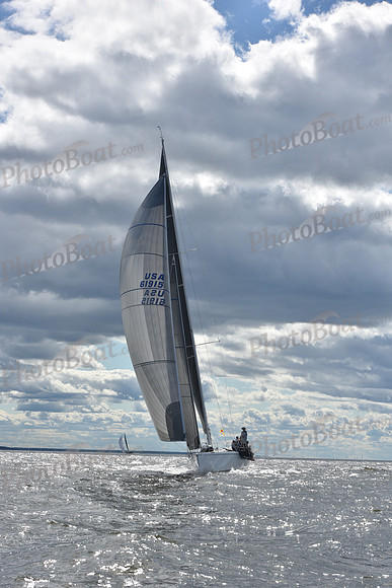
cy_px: 294
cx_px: 196
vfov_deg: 27.0
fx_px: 1224
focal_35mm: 75
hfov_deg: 18.2
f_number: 11
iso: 250
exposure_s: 1/1000
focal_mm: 75
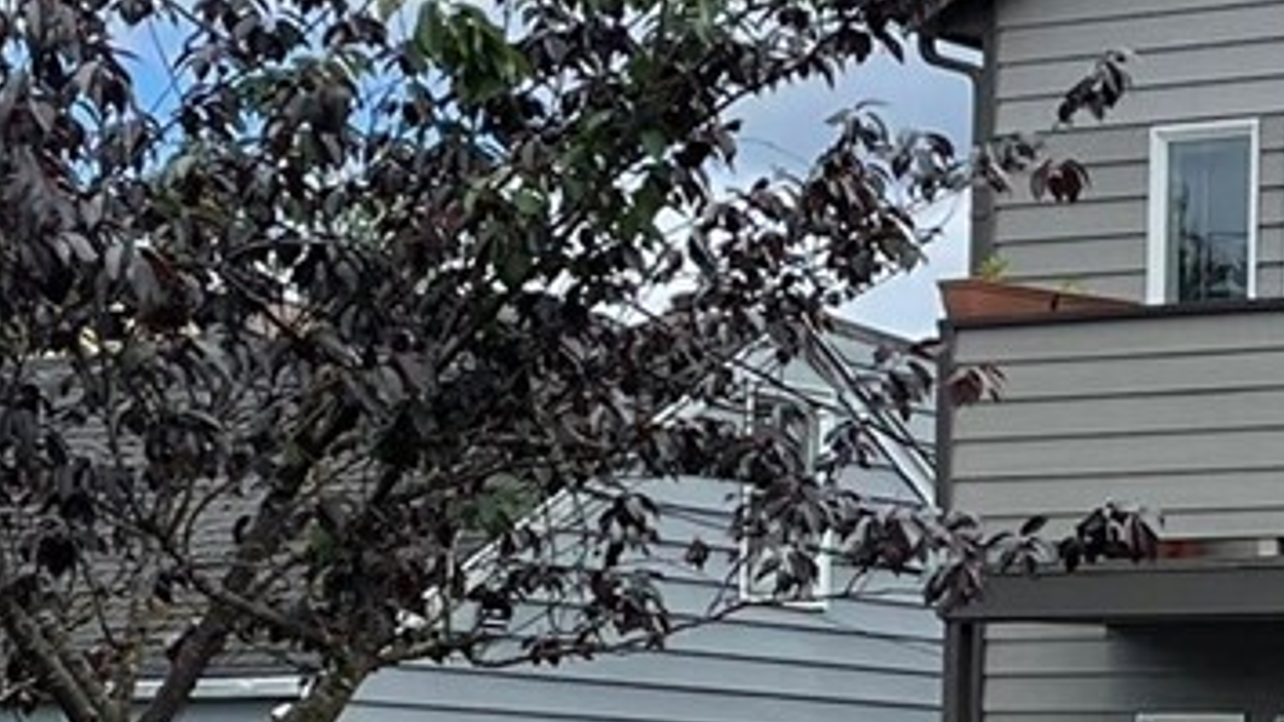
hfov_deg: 16.7
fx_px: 4187
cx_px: 1563
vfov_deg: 9.8
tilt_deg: +2.7
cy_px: 606
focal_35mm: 123
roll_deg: -1.1
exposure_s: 1/3344
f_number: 1.6
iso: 32
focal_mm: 5.1
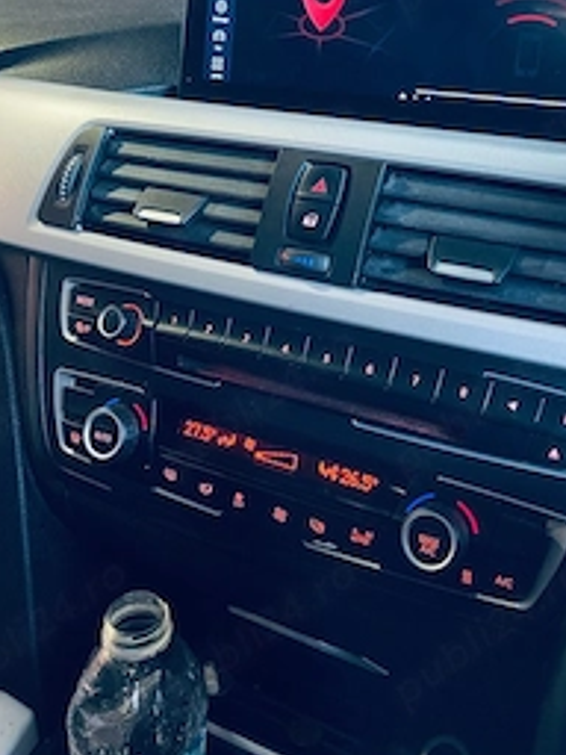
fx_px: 850
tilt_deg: -19.9
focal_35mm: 39
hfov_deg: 36.8
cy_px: 209
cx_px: 318
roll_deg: -0.9
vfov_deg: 46.5
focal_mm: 5.1
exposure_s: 1/33
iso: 500
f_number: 1.6
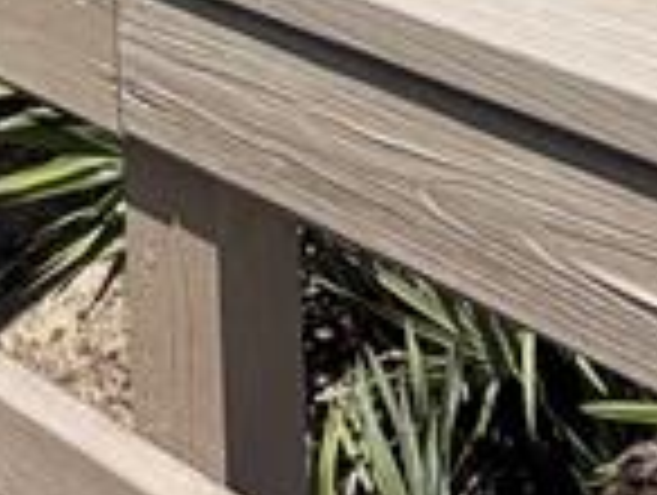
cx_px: 261
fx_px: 1863
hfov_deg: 20.0
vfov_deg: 11.3
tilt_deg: -3.0
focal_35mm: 98
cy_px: -855
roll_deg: +2.2
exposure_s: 1/1167
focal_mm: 2.22
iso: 20
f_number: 2.2
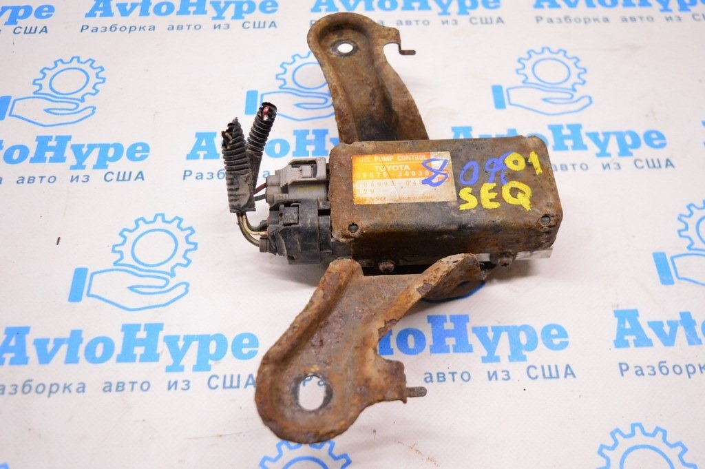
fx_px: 734
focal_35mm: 38
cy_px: 234
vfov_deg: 35.4
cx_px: 352
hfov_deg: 51.3
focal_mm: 25
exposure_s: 1/320
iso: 3200
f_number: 4
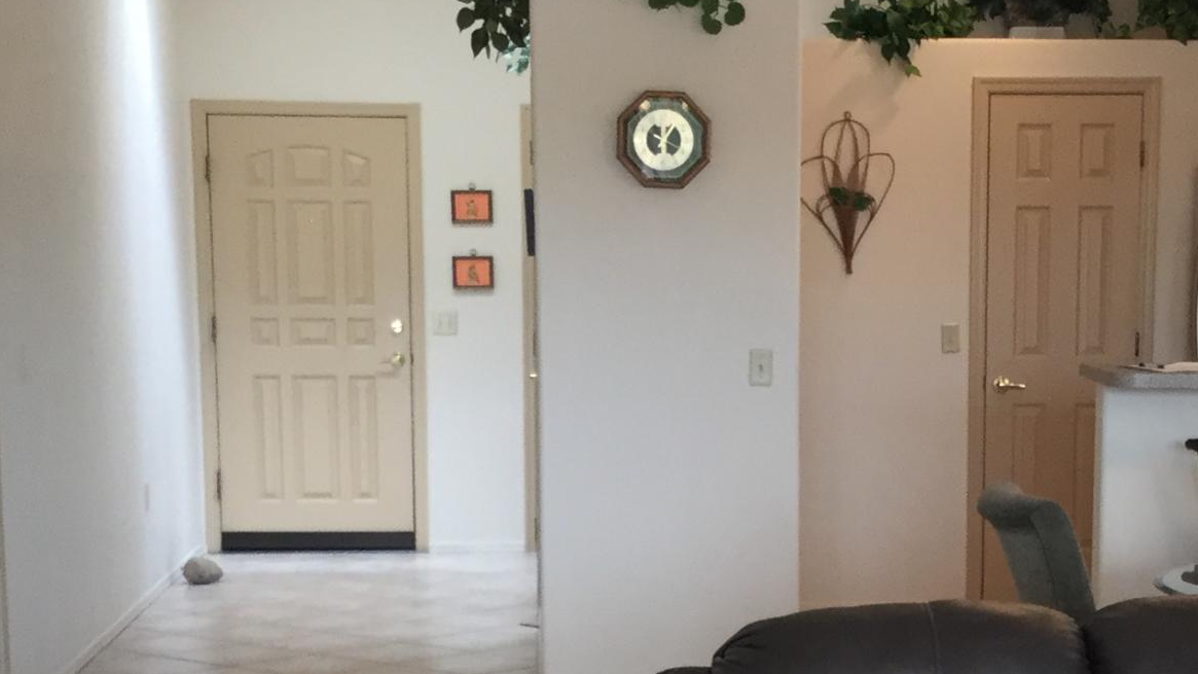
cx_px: 801
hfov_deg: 24.3
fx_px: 2763
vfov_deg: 13.7
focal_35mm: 87
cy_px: 703
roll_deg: -0.9
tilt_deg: -9.6
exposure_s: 1/30
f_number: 2.4
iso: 50
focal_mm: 3.3
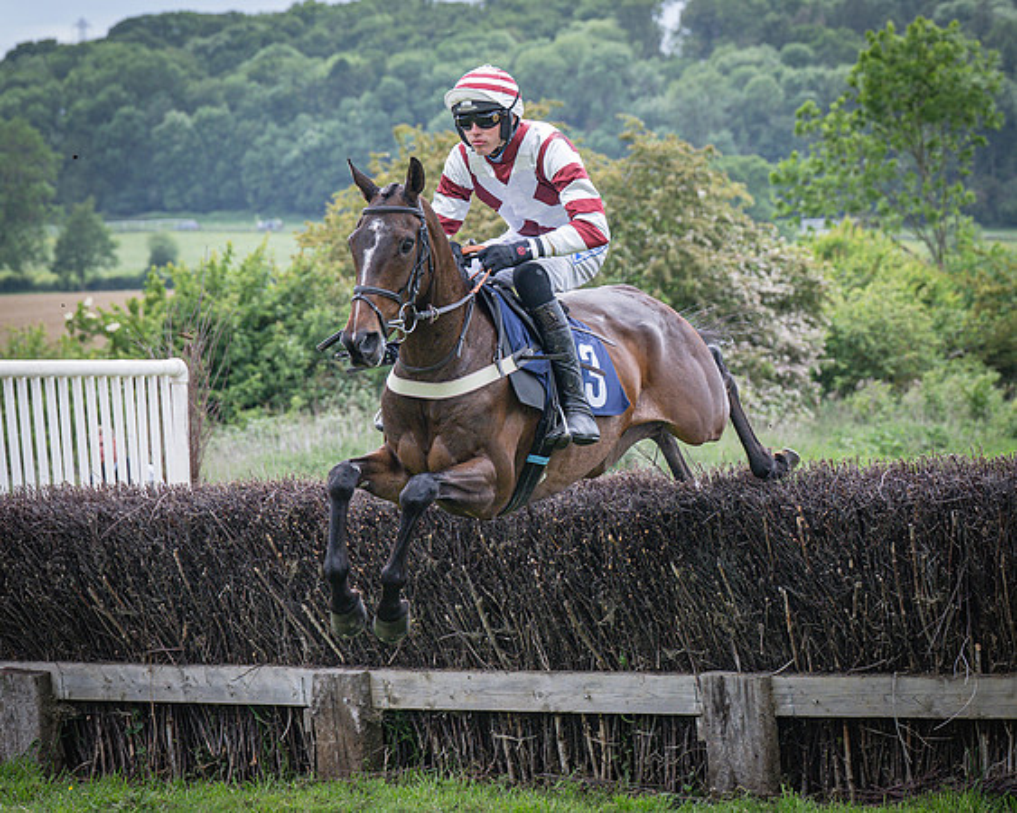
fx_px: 4009
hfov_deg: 14.5
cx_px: 411
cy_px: 383
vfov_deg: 11.6
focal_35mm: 133
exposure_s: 1/1600
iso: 400
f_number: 3.5
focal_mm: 70
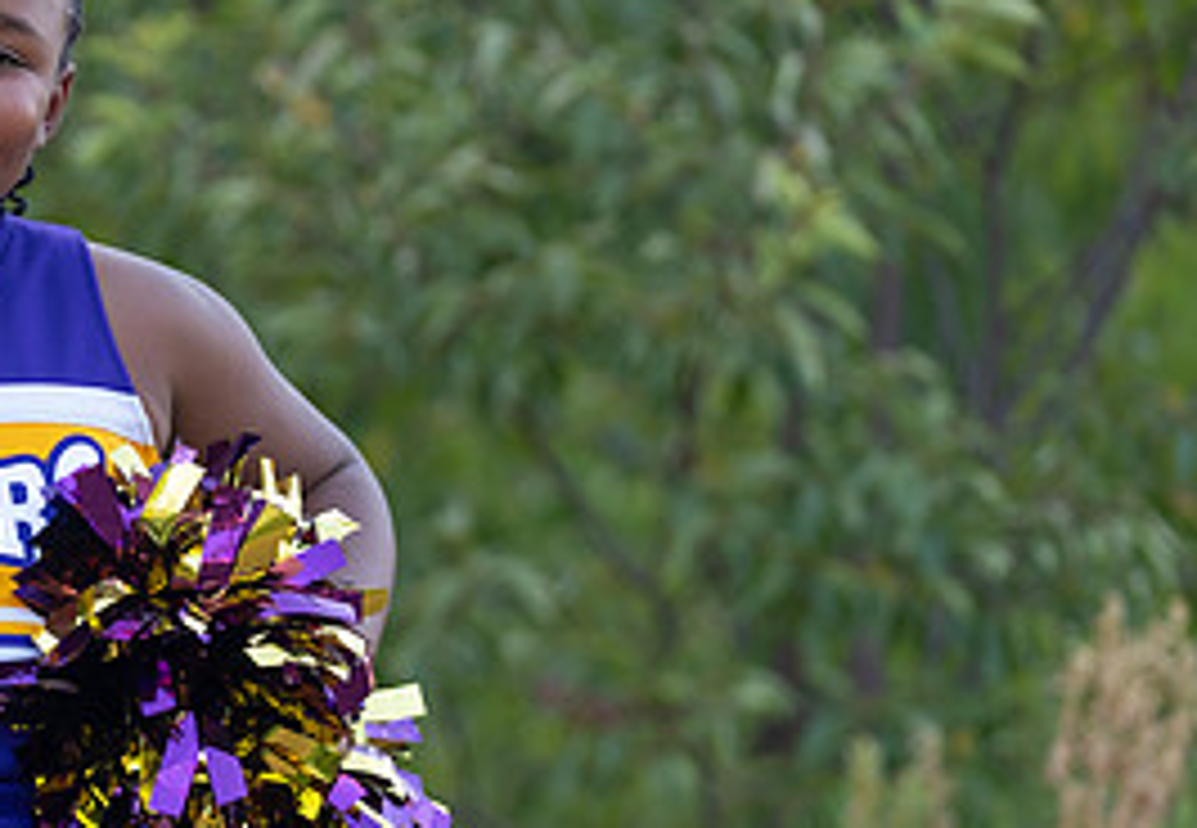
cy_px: 529
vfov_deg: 5.2
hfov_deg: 7.5
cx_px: -2
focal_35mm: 269
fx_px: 9048
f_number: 2.8
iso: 320
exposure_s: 1/320
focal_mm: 117
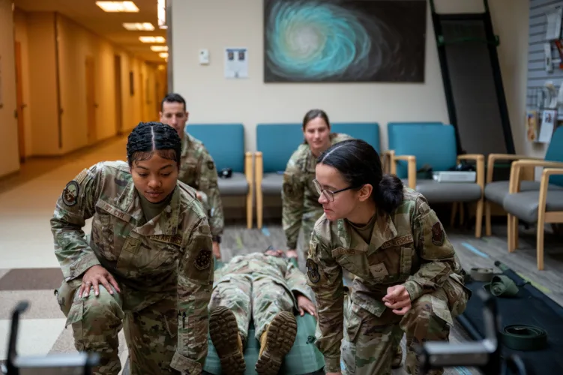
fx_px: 719
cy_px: 188
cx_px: 282
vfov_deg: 29.2
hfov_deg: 42.8
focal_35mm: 46
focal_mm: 46
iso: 1600
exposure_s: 1/640
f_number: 2.8
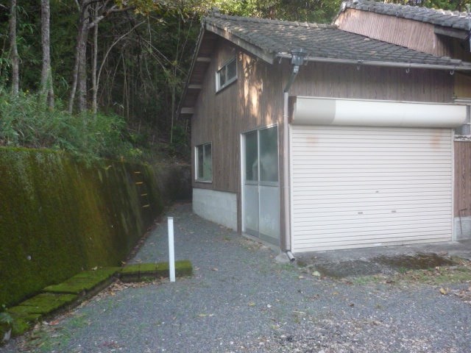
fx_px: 449
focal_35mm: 33
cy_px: 176
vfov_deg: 42.9
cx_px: 236
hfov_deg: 55.4
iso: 400
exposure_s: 1/250
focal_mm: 5.5
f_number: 2.8
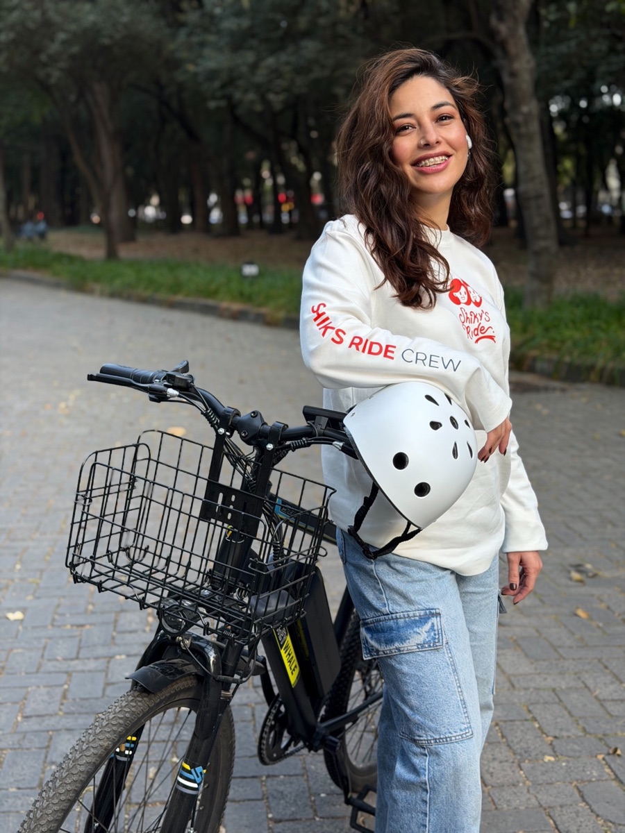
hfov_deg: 30.3
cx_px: 312
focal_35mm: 48
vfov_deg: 39.7
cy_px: 416
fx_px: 1156
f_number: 1.78
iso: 80
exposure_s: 1/271
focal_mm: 6.76
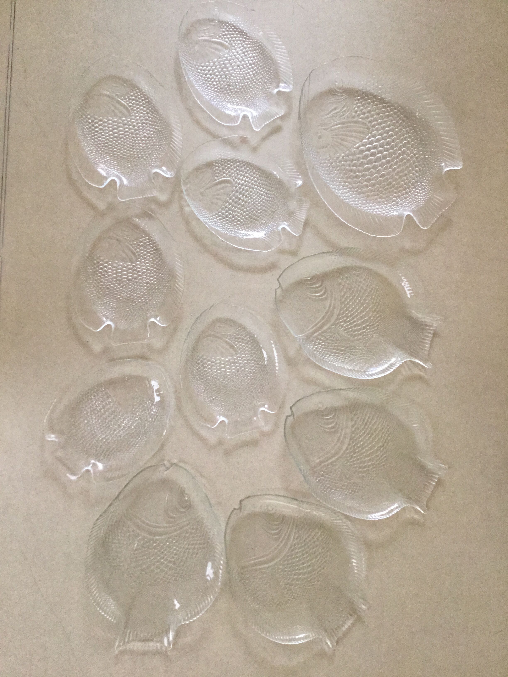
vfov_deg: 58.4
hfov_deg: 45.4
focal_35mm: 31
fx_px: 607
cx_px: 254
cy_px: 338
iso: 160
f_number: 2.4
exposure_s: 1/33
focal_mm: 3.3
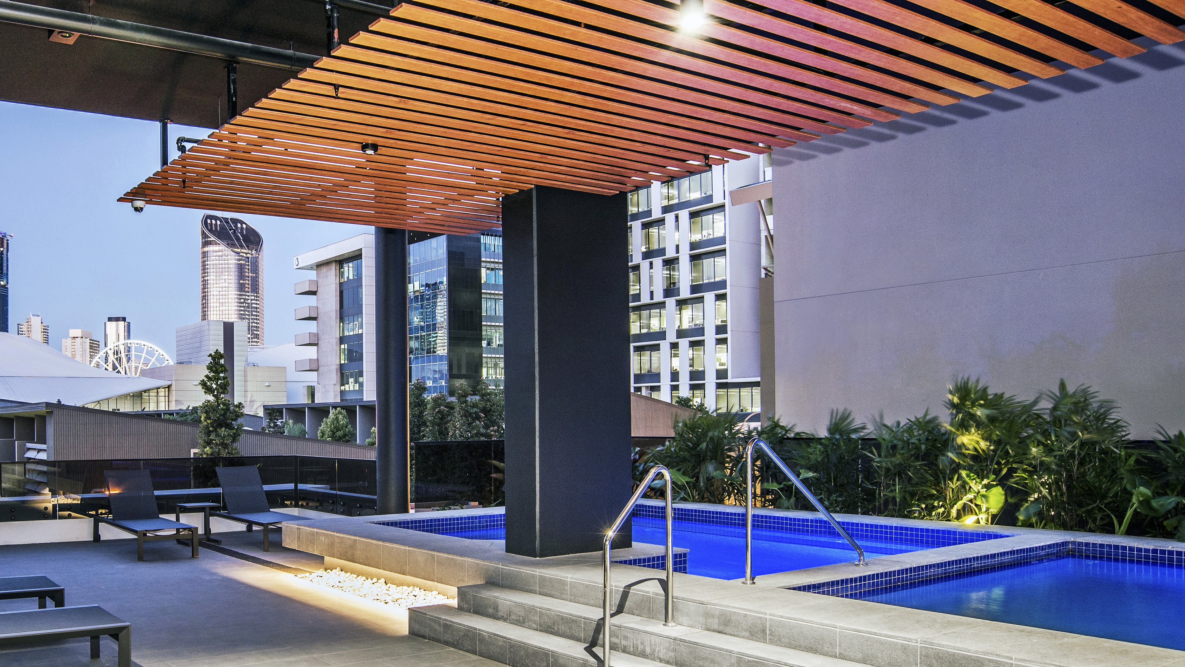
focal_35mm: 28
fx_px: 880
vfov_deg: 41.5
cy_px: 350
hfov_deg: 64.7
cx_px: 330
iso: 400
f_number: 8
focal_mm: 18
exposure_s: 1.3
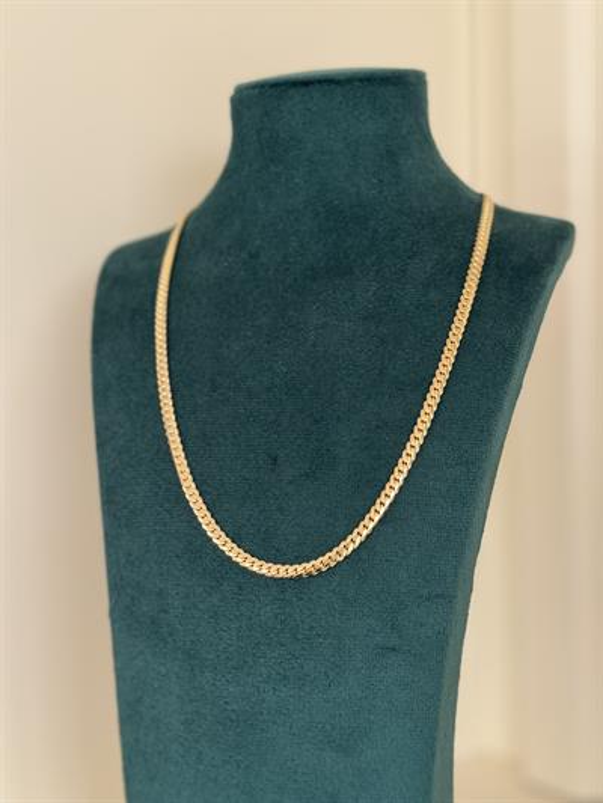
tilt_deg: -3.4
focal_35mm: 48
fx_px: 1114
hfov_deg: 30.3
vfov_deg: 39.6
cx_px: 302
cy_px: 402
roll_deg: +2.0
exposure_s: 1/60
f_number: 1.78
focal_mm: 6.76
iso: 100
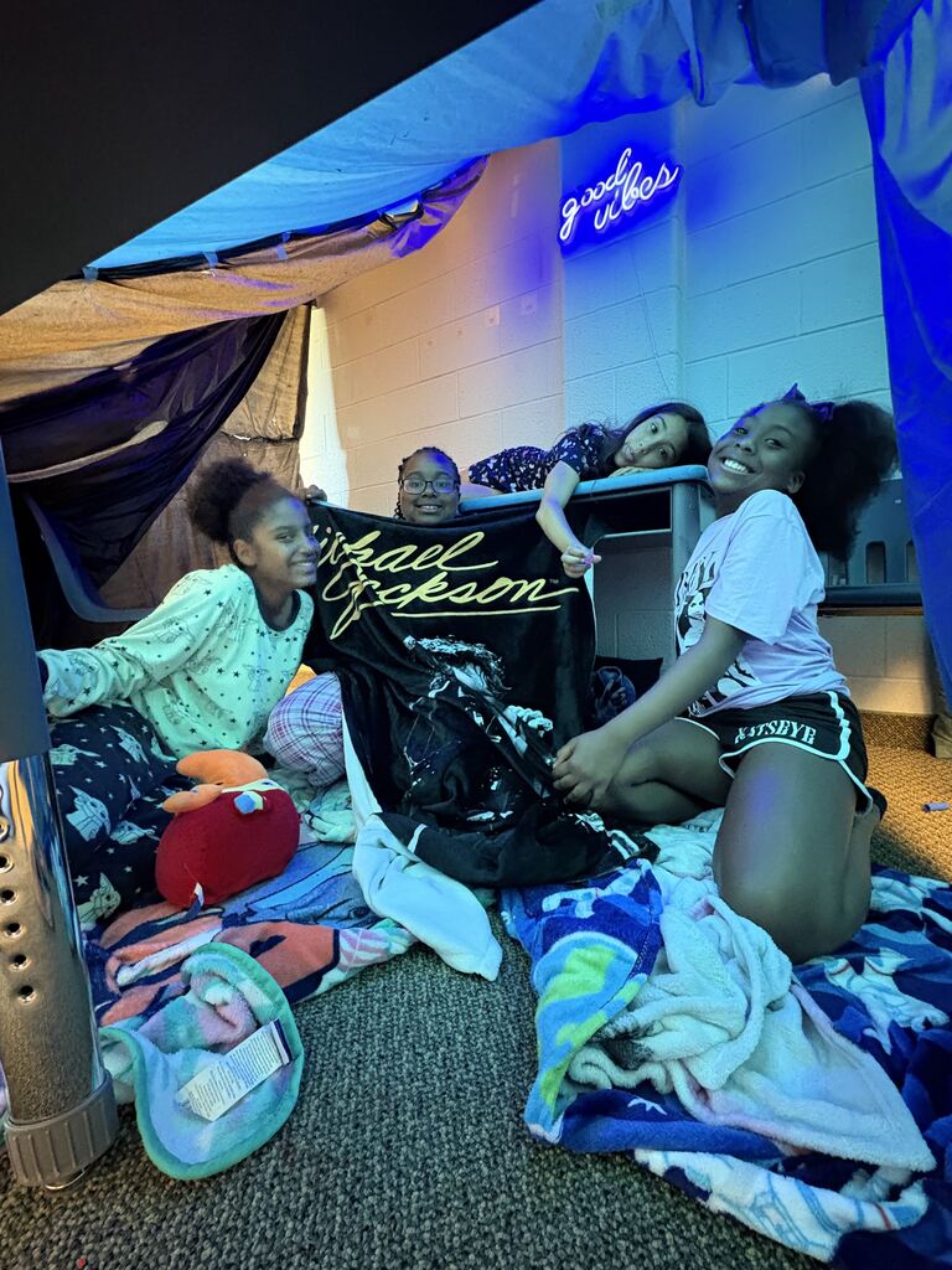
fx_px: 513
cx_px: 476
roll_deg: +1.2
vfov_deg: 102.1
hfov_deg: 85.7
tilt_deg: -2.7
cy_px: 635
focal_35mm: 14
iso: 1600
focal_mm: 2.22
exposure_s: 1/30
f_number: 2.2
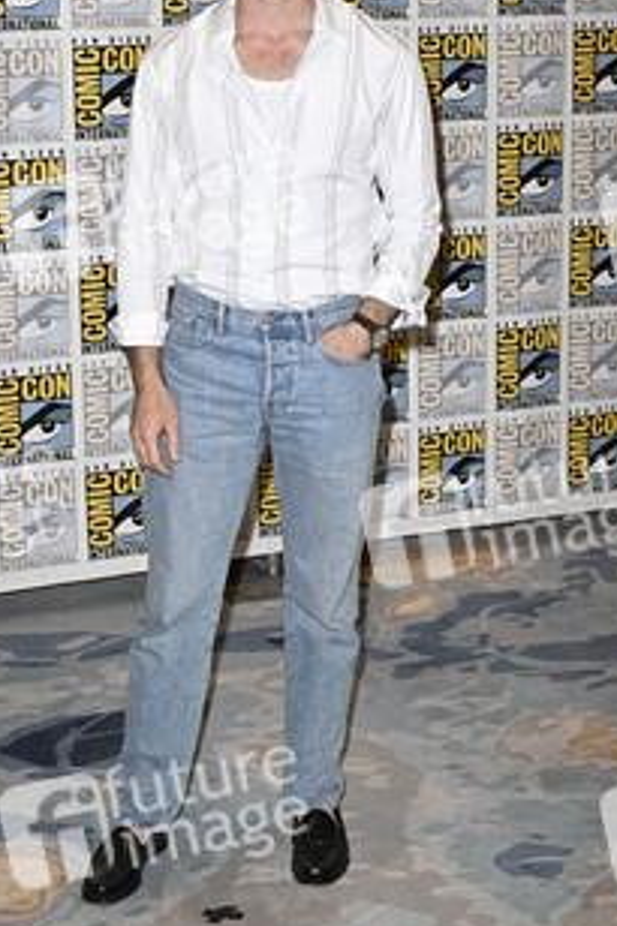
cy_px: 367
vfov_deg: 32.8
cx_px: 241
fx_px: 1570
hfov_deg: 22.2
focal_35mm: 61
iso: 2500
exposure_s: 1/250
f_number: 5
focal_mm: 47
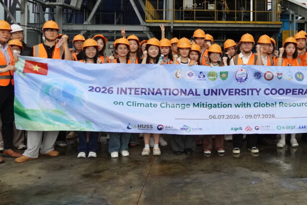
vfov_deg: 28.8
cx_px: 235
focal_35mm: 46
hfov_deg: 41.3
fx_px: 392
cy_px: 53
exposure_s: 1/1250
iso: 3200
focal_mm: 18
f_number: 5.6
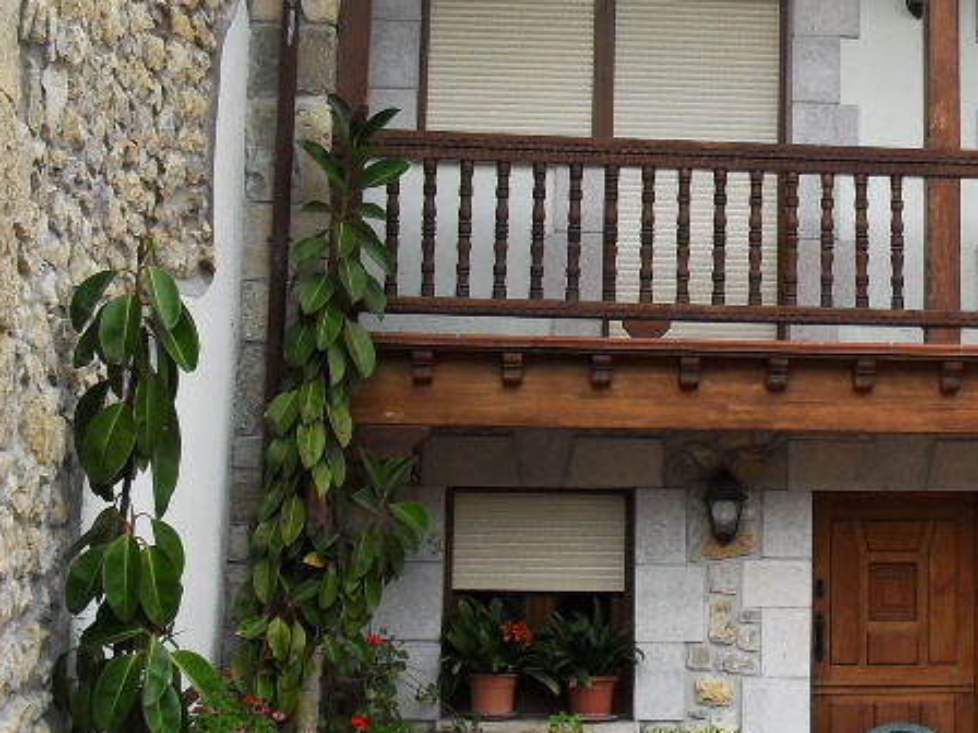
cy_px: 205
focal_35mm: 80
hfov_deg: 23.5
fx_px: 2260
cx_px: 945
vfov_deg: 18.3
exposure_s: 1/500
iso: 100
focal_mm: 6.3
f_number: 3.2
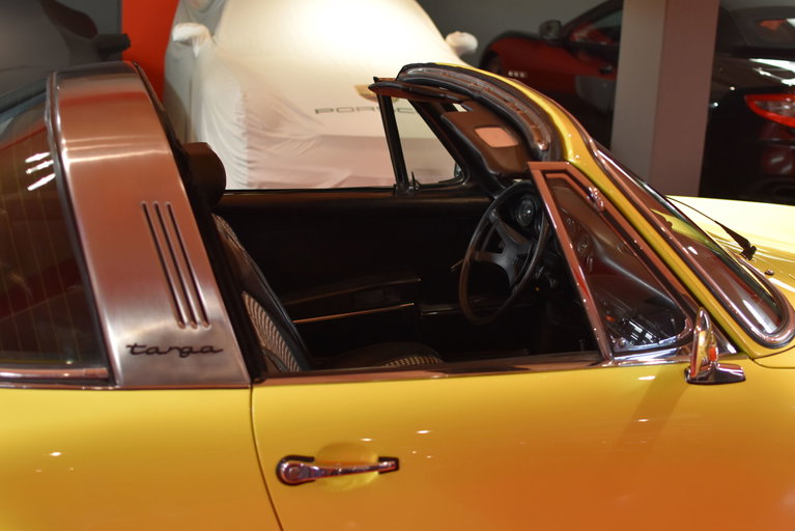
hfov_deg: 37.8
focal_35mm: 52
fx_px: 1160
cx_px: 398
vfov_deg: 25.8
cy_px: 266
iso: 800
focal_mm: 35
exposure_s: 1/60
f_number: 2.5
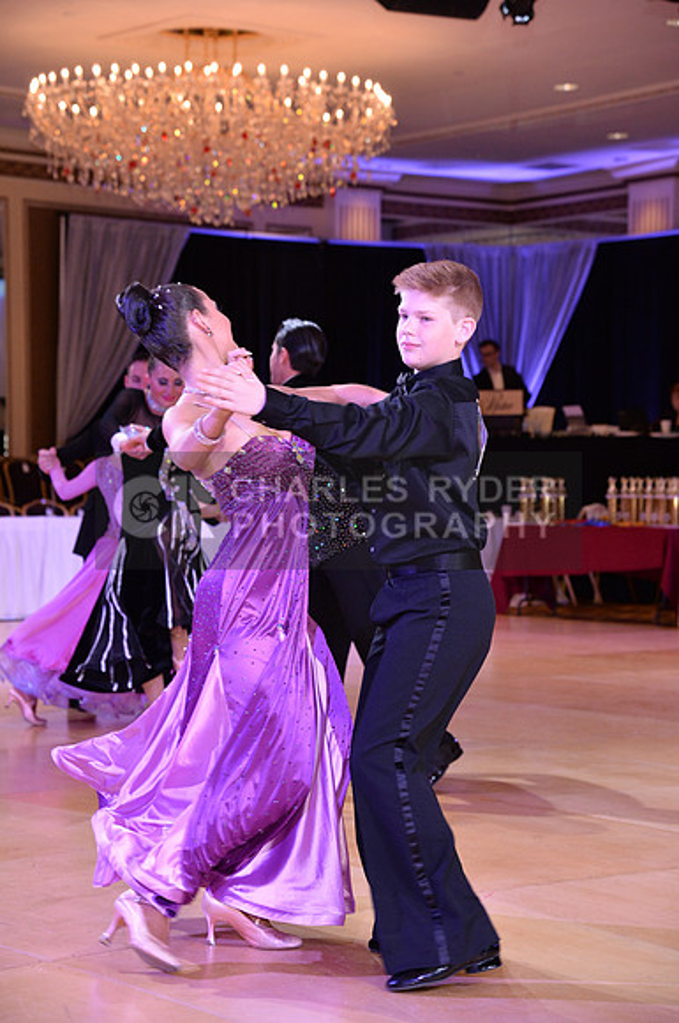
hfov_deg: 15.8
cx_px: 340
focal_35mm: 86
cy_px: 512
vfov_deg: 23.7
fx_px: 2440
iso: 1600
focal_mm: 86
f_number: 5.6
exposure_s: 1/250
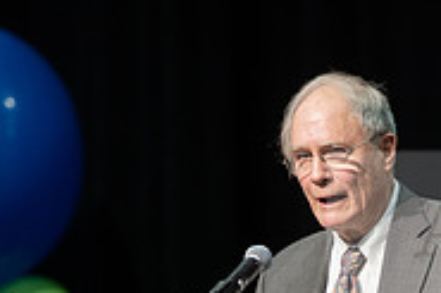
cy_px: 440
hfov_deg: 3.6
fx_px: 7099
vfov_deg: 2.4
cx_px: 255
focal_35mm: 580
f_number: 3.2
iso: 1250
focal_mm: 185
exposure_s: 1/200
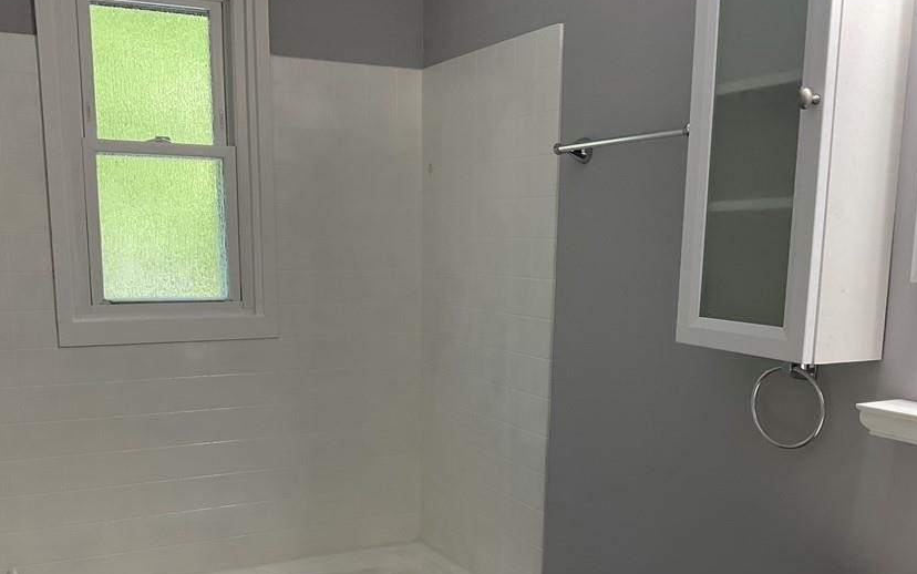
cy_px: 412
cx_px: 442
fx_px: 950
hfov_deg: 51.5
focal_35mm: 38
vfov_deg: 33.1
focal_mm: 3
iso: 40
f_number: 1.8
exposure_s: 1/100
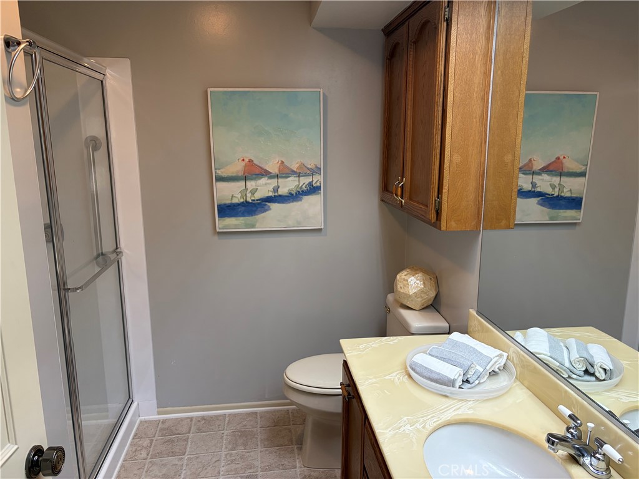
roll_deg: -0.2
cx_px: 320
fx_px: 480
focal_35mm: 26
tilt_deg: -10.9
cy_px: 240
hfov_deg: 67.3
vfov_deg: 53.1
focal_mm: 5.96
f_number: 1.6
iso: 125
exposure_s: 1/120
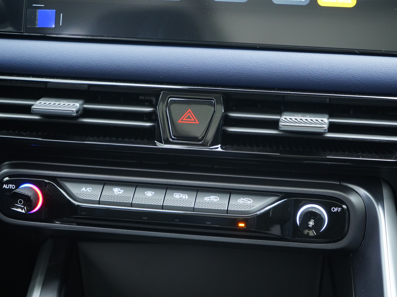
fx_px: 872
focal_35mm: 76
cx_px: 197
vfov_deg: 19.4
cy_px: 149
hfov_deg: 25.7
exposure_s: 1/15
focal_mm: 70
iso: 2500
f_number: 5.6
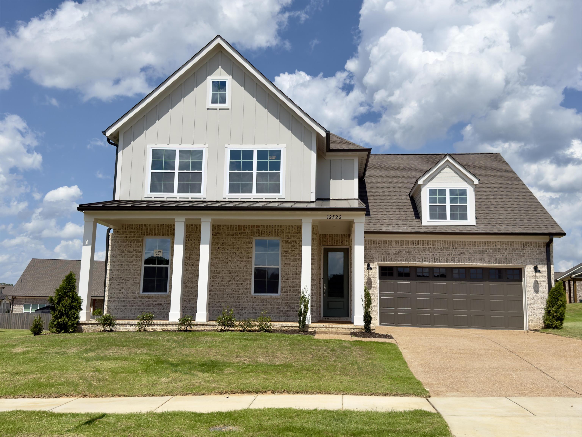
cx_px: 291
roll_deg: -1.1
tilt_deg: +10.3
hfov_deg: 52.6
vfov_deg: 40.7
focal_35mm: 35
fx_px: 588
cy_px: 218
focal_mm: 6.76
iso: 64
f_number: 1.78
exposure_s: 1/8547
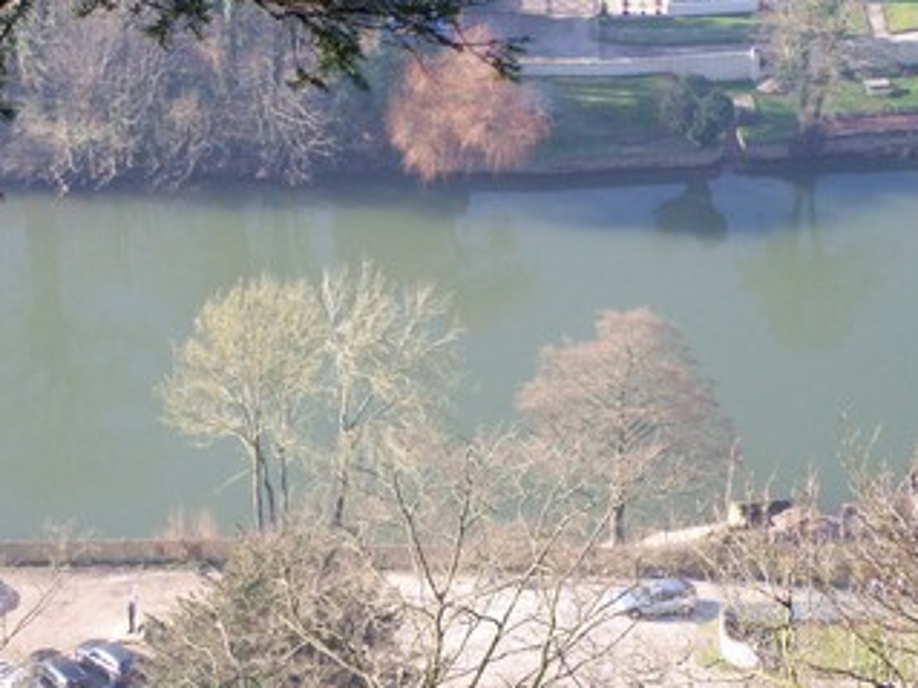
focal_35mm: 145
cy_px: 412
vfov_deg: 10.2
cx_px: 478
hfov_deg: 13.6
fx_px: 3844
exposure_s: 1/320
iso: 160
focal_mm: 17.5
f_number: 3.2
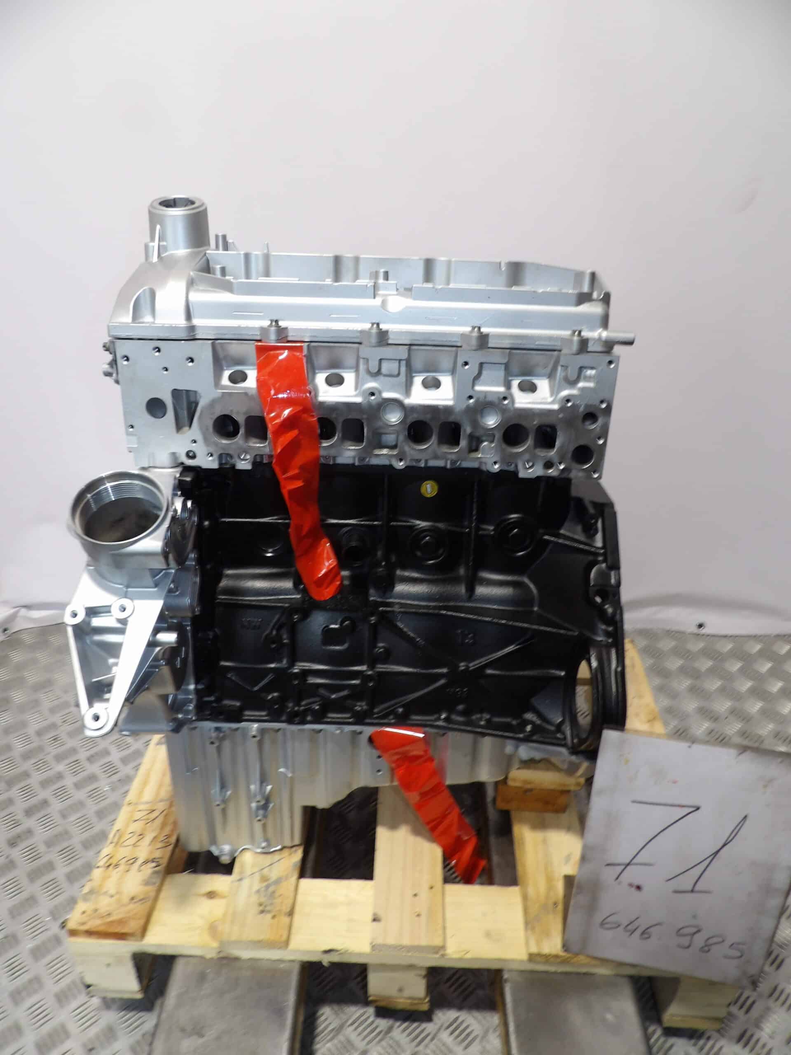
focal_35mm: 24
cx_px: 396
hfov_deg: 56.8
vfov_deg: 71.6
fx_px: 731
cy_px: 528
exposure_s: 1/33
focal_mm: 4.3
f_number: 2.8
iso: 125
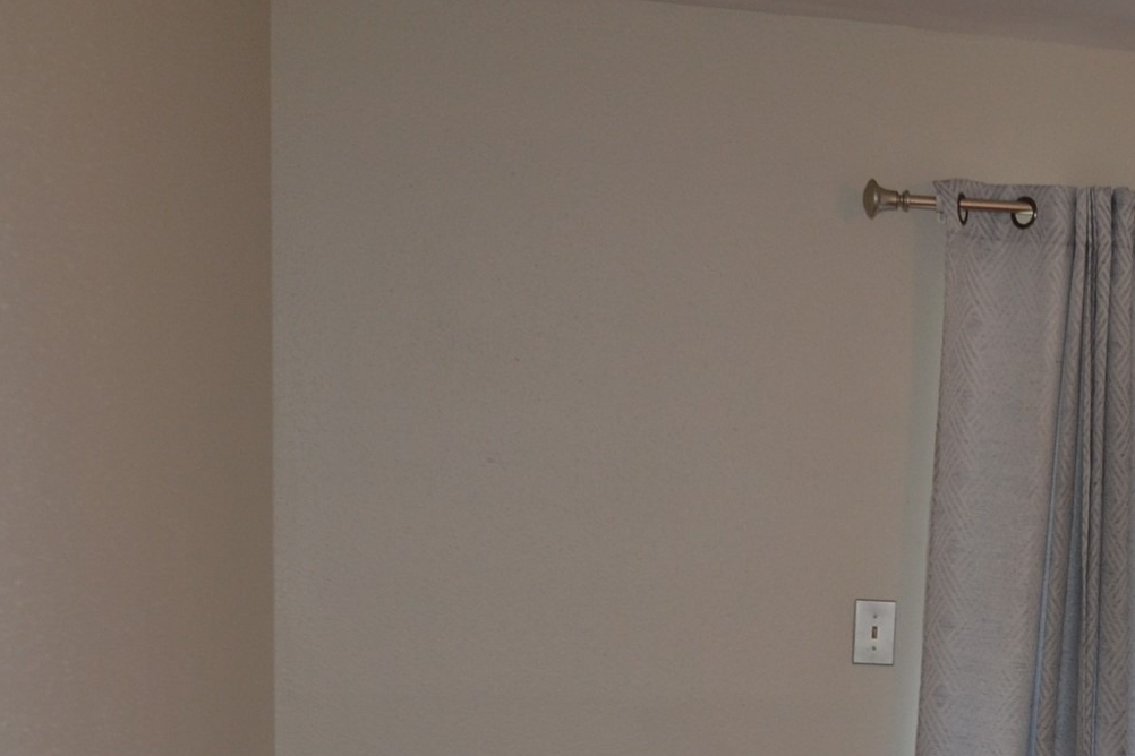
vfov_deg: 20.1
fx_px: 2049
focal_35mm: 65
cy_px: 799
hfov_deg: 29.0
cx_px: 1135
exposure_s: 1/80
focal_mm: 20
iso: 400
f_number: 4
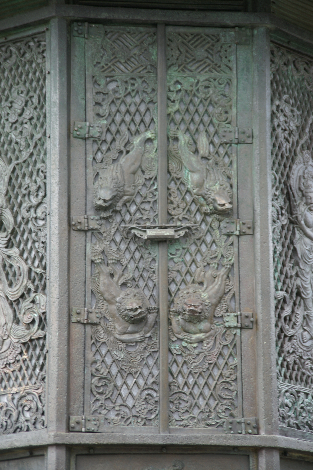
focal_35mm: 150
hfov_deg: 9.1
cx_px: 156
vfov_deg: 13.7
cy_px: 235
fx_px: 1960
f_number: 5.6
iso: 100
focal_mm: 100
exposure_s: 1/60
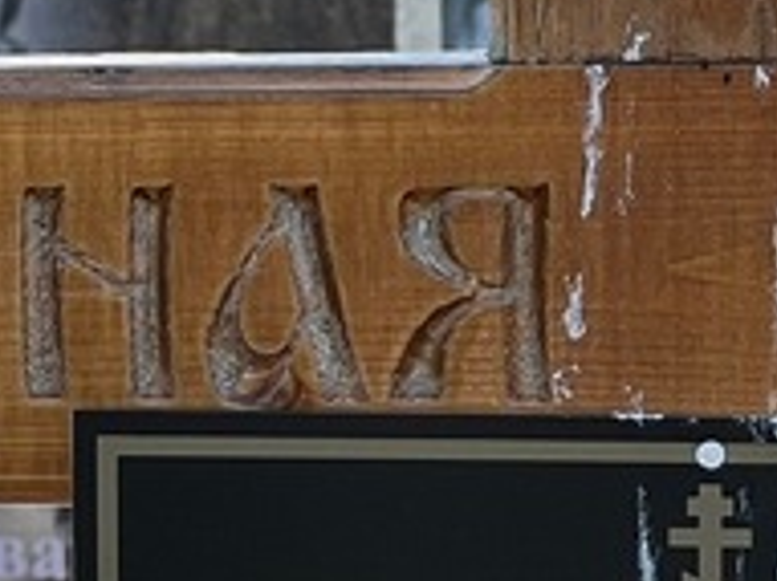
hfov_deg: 6.1
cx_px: 647
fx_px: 7223
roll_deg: +1.6
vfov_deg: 4.6
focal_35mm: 322
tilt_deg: -9.4
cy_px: 833
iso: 32
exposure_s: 1/216
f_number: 2.8
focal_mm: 9
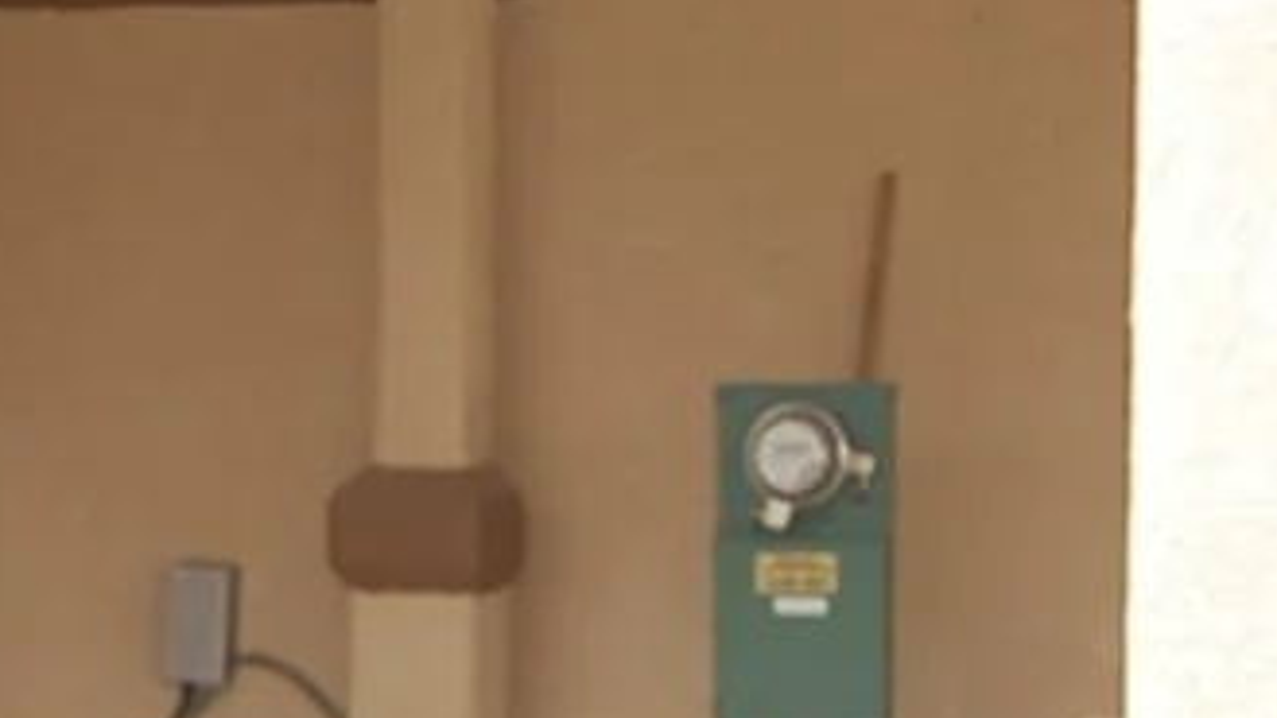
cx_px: 470
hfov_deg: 24.1
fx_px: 2980
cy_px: 567
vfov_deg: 13.7
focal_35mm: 88
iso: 400
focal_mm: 18
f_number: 5
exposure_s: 1/500
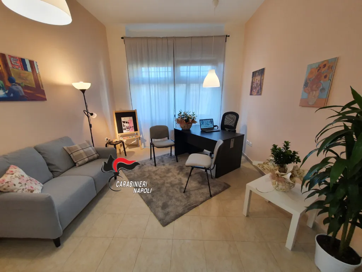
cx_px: 181
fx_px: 136
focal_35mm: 13
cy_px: 136
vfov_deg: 89.9
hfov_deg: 106.2
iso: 80
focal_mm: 1.8
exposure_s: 1/50
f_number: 2.2
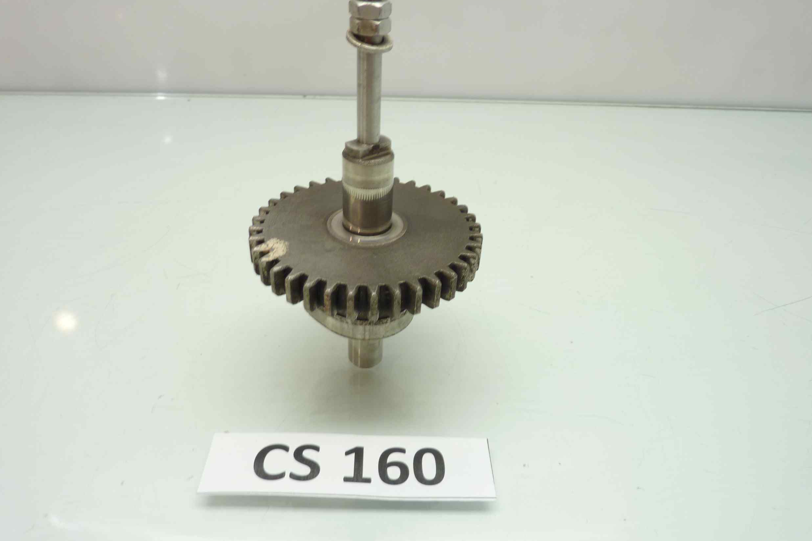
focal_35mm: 27
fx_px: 609
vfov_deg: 47.9
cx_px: 410
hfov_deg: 67.4
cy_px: 269
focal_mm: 4.1
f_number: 3.3
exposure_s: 1/15
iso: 80
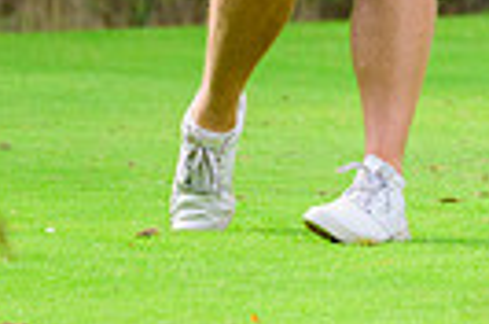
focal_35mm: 1225
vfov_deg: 1.1
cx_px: 636
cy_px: -370
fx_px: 16600
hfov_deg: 1.7
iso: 1250
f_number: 5.6
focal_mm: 280
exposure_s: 1/1600
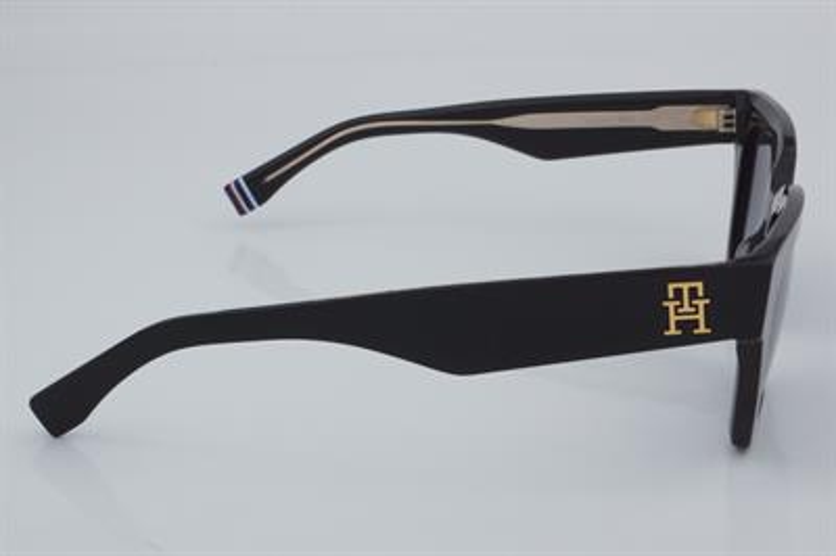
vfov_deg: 20.1
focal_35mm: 68
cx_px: 418
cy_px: 278
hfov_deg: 29.9
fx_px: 1566
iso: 100
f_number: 32
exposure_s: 1/4
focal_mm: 45
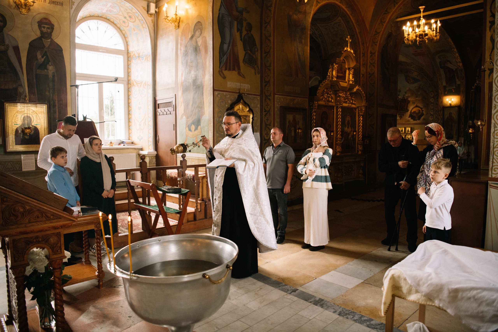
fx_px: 332
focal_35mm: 24
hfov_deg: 73.7
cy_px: 166
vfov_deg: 53.1
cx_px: 249
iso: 640
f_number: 3.2
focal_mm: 24
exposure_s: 1/320
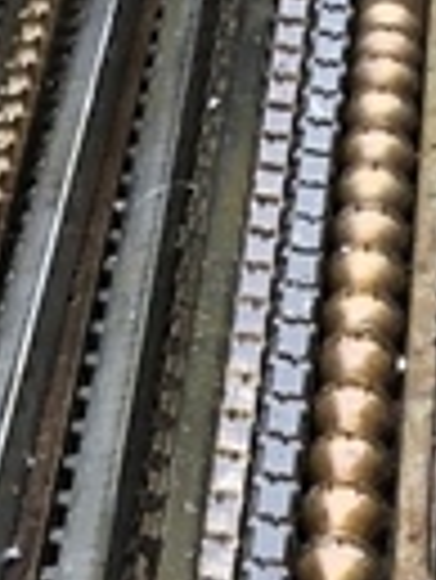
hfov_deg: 8.5
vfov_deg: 10.2
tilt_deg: -54.8
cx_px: 409
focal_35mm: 174
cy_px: 1281
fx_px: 2917
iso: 50
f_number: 1.8
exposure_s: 1/120
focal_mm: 3.99
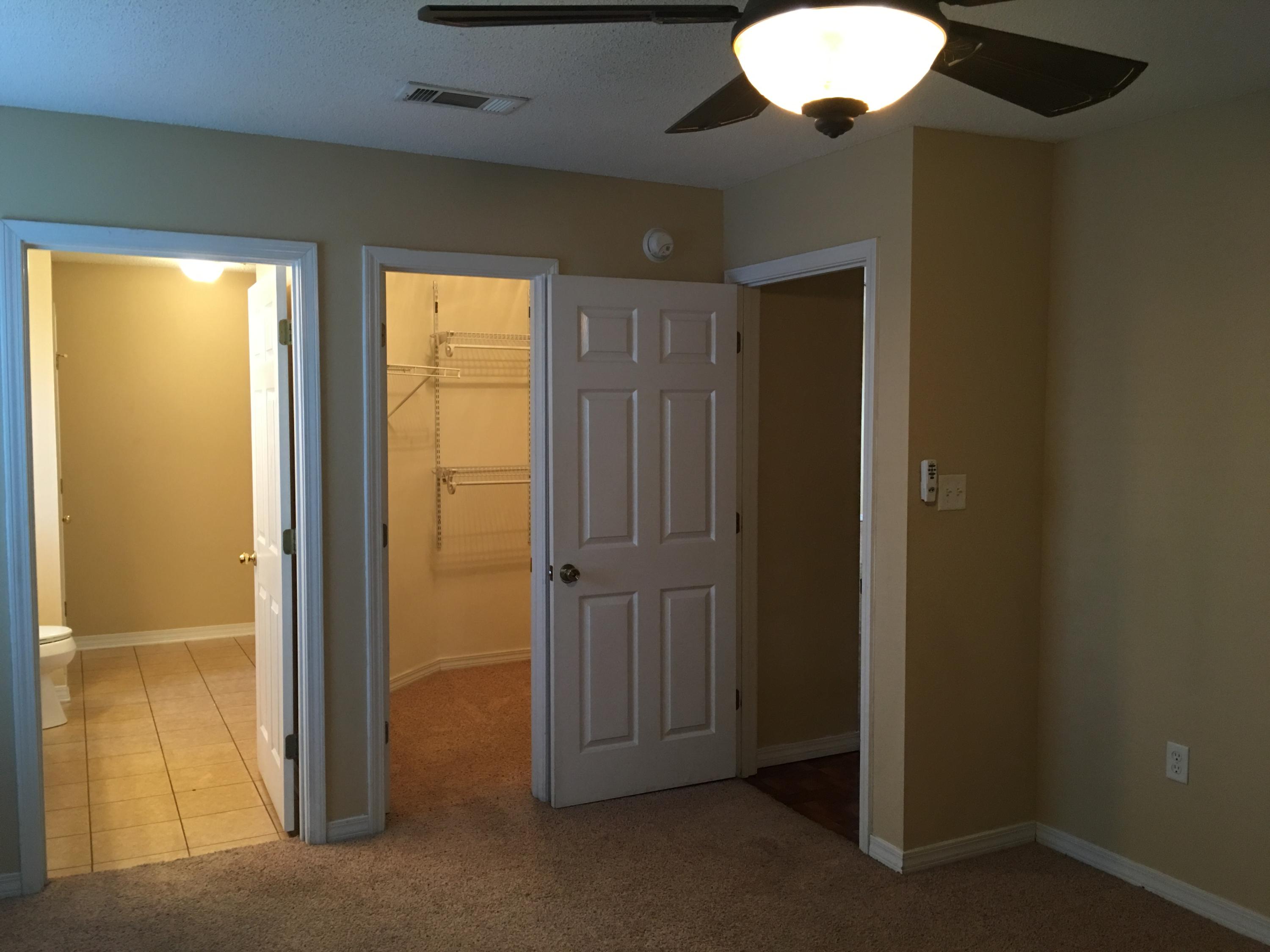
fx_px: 1064
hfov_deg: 61.7
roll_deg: -0.3
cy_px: 476
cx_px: 635
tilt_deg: -2.5
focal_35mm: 29
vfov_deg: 48.2
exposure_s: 1/15
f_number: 2.2
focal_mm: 4.15
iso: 80
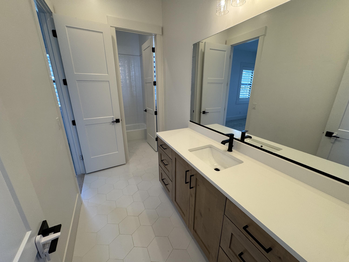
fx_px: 141
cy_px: 131
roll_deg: -0.2
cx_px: 174
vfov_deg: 85.7
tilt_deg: -16.5
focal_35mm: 14
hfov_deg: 102.1
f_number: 2.2
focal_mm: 2.22
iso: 125
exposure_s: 1/120
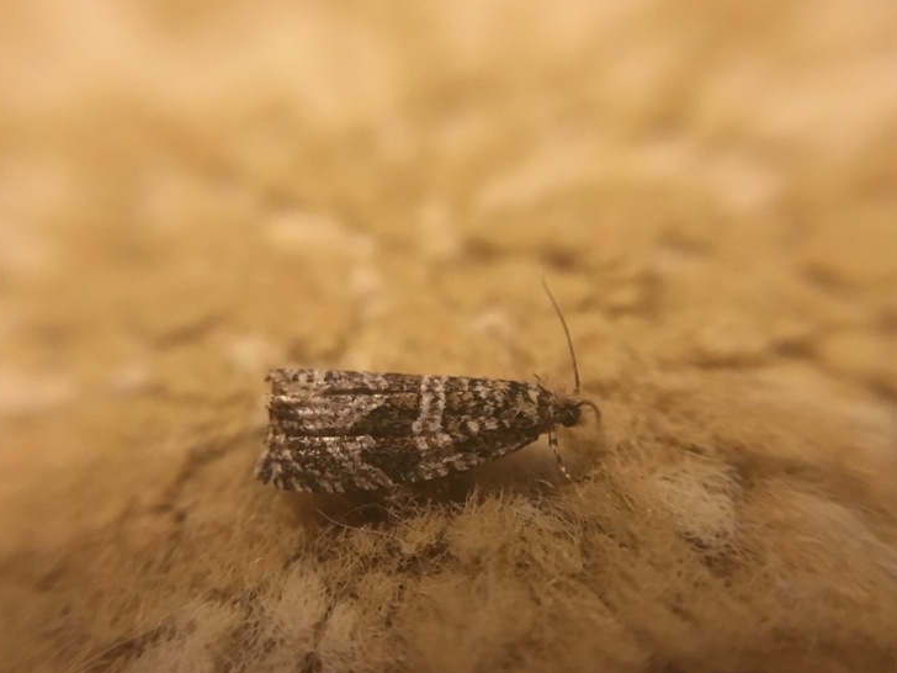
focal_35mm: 34
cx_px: 420
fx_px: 881
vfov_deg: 41.8
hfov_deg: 53.9
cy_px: 364
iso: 500
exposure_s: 1/17
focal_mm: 4.15
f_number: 2.2
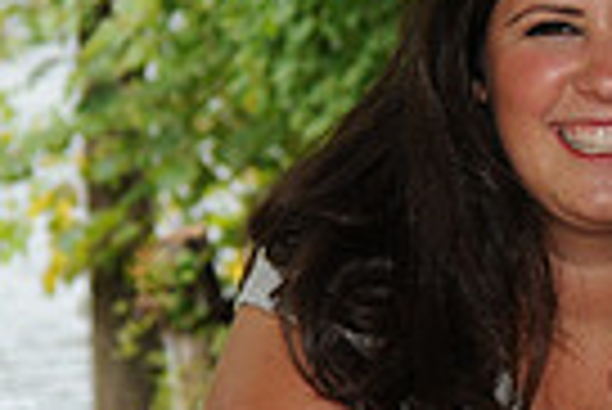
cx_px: 819
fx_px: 3982
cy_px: 261
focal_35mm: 234
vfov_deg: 5.9
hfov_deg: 8.6
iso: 500
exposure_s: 1/250
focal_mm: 55
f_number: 5.6
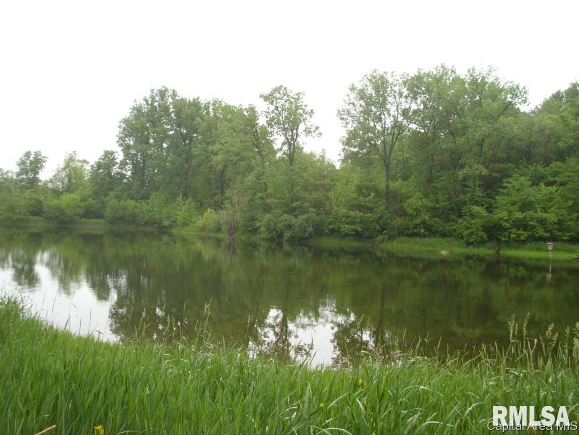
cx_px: 290
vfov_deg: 37.7
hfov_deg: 49.0
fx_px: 636
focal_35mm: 38
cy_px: 218
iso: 50
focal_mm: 6.3
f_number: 2.9
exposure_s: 1/122
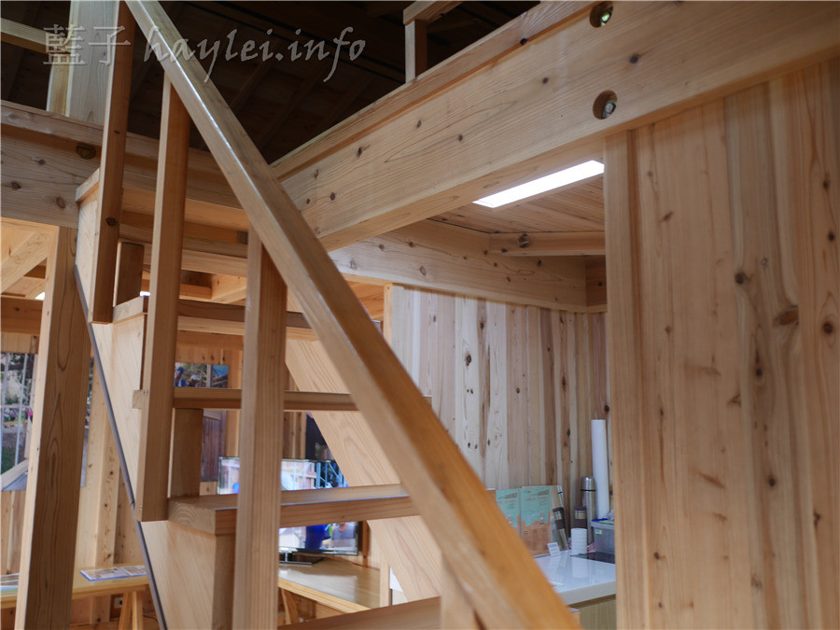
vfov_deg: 46.8
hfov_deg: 60.0
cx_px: 420
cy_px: 315
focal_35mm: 30
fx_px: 728
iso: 200
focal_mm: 15
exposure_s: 1/60
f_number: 1.8
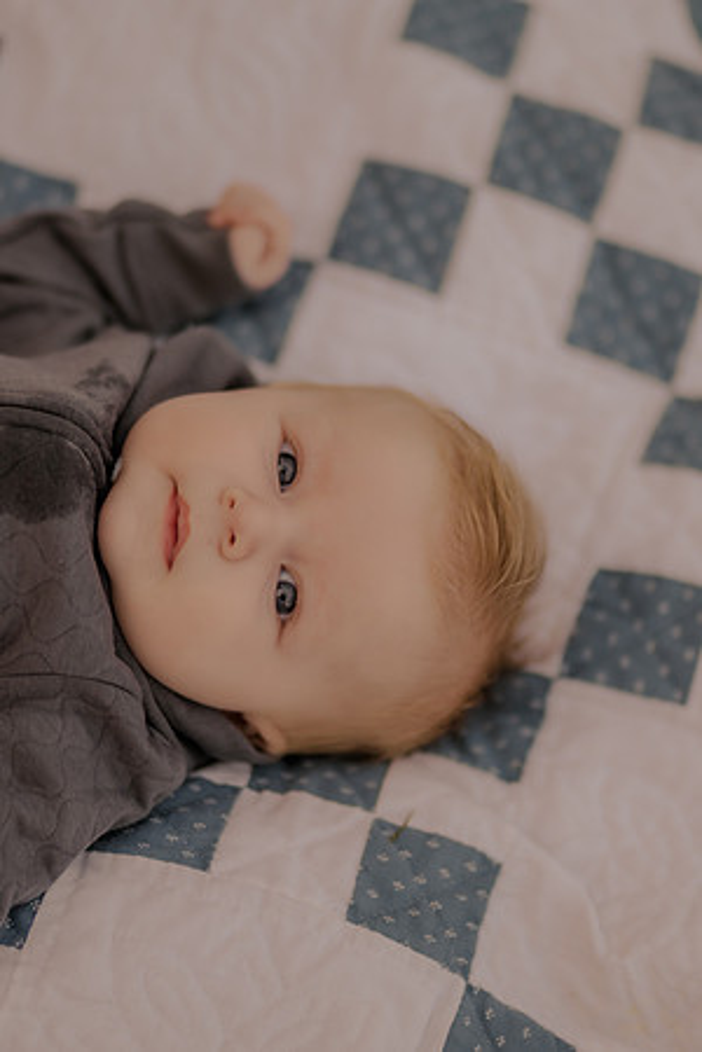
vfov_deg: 16.1
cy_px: 526
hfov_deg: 10.8
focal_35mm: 127
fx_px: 3714
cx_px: 351
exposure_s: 1/320
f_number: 1.4
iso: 200
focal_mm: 85
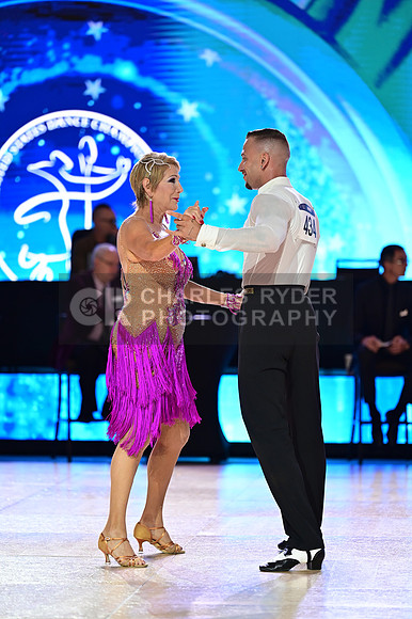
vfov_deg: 14.2
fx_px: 2492
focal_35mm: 145
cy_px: 310
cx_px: 206
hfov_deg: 9.5
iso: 1600
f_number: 2.8
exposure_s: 1/400
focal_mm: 145
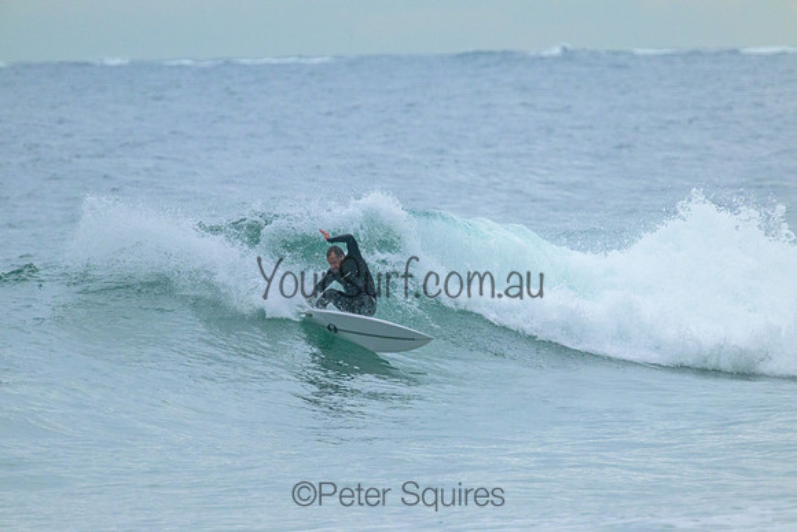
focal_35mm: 800
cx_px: 398
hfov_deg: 2.6
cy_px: 266
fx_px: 17714
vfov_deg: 1.7
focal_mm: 800
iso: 4000
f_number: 11
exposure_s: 1/1600
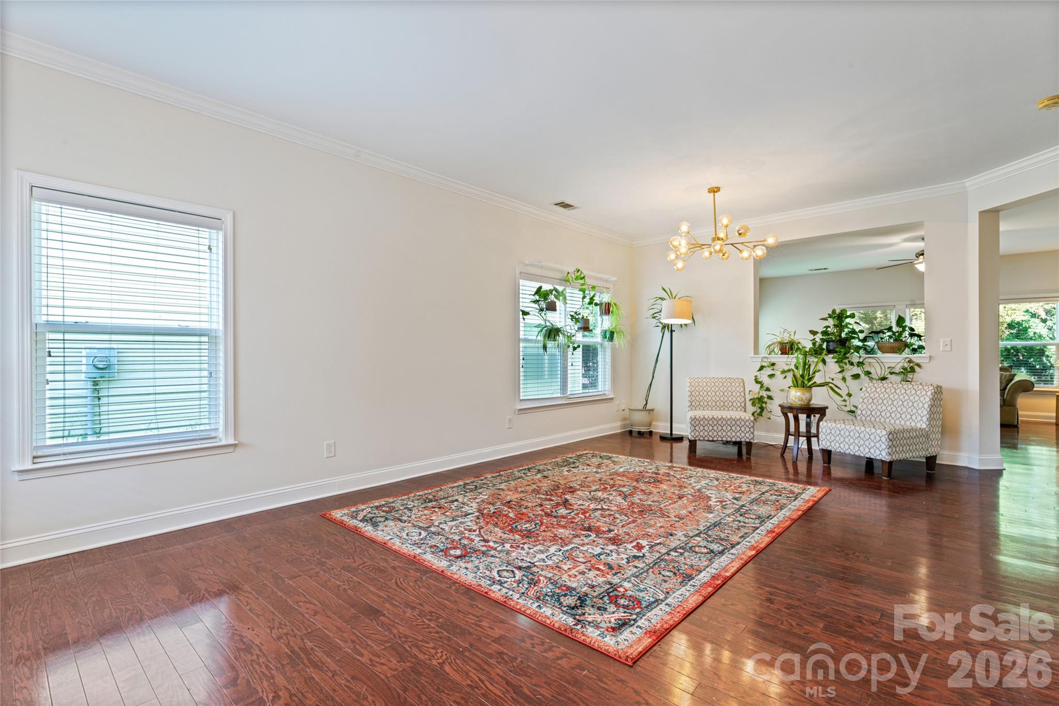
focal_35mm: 17
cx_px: 530
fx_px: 488
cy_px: 353
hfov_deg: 94.6
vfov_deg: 71.7
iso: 200
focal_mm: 16.6
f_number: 13
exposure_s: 1
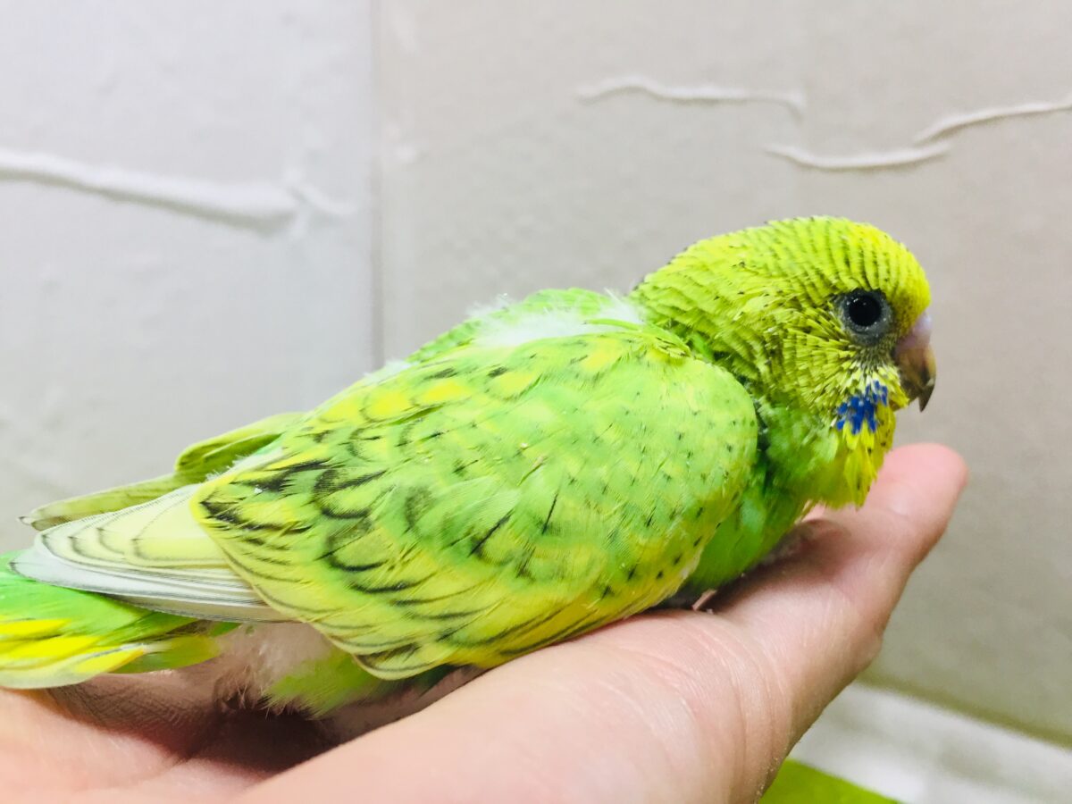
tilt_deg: -3.9
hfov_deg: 61.7
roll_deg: +0.9
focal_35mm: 29
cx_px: 536
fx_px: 898
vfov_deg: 48.2
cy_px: 402
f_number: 2.2
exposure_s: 1/30
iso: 50
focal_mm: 4.15
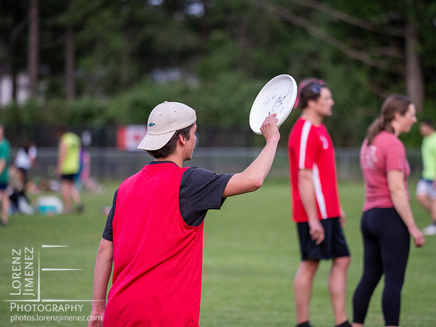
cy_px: 164
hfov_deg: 6.6
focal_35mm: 300
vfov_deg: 5.0
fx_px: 3779
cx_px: 218
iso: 1250
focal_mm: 150
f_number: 2.8
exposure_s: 1/1000
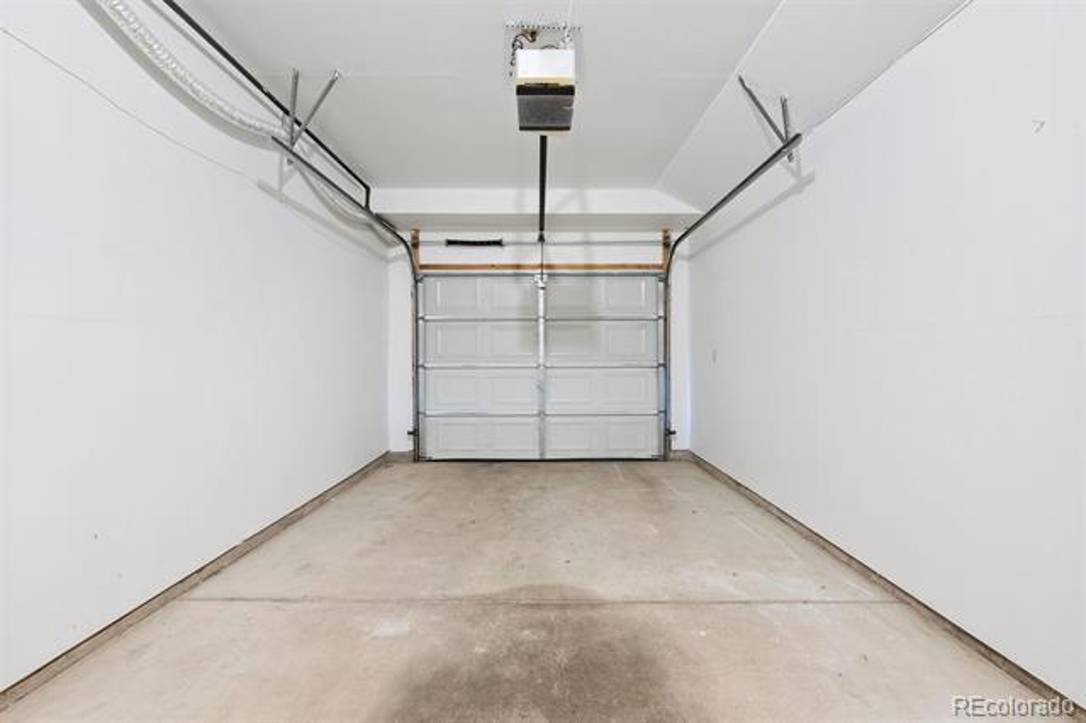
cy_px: 362
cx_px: 543
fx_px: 422
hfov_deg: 104.3
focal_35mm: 14
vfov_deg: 81.1
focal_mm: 14
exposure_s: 1
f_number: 8
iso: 640
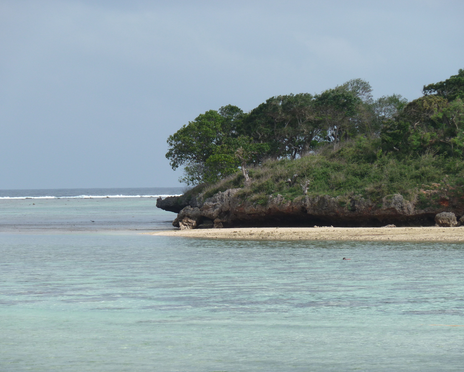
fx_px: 2609
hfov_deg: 10.2
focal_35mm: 190
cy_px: 186
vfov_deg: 8.1
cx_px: 235
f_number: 5
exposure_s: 1/400
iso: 80
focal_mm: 29.9
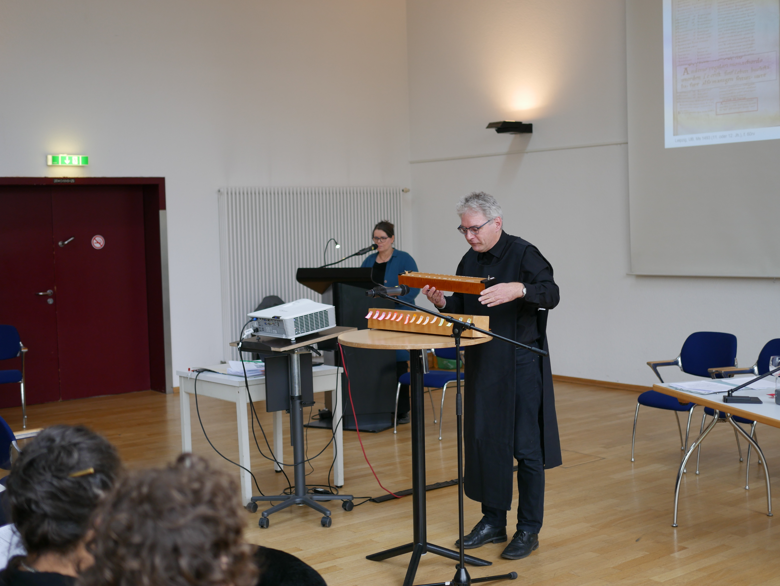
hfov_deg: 38.2
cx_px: 390
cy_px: 293
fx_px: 1127
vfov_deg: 29.1
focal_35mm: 50
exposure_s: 1/125
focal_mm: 25
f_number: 1.8
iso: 200
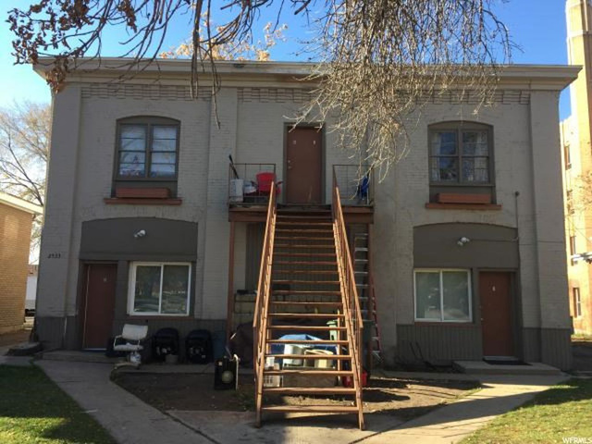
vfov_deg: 48.2
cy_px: 222
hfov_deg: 61.7
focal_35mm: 29
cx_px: 296
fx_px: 496
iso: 32
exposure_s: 1/471
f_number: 2.2
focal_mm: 4.15
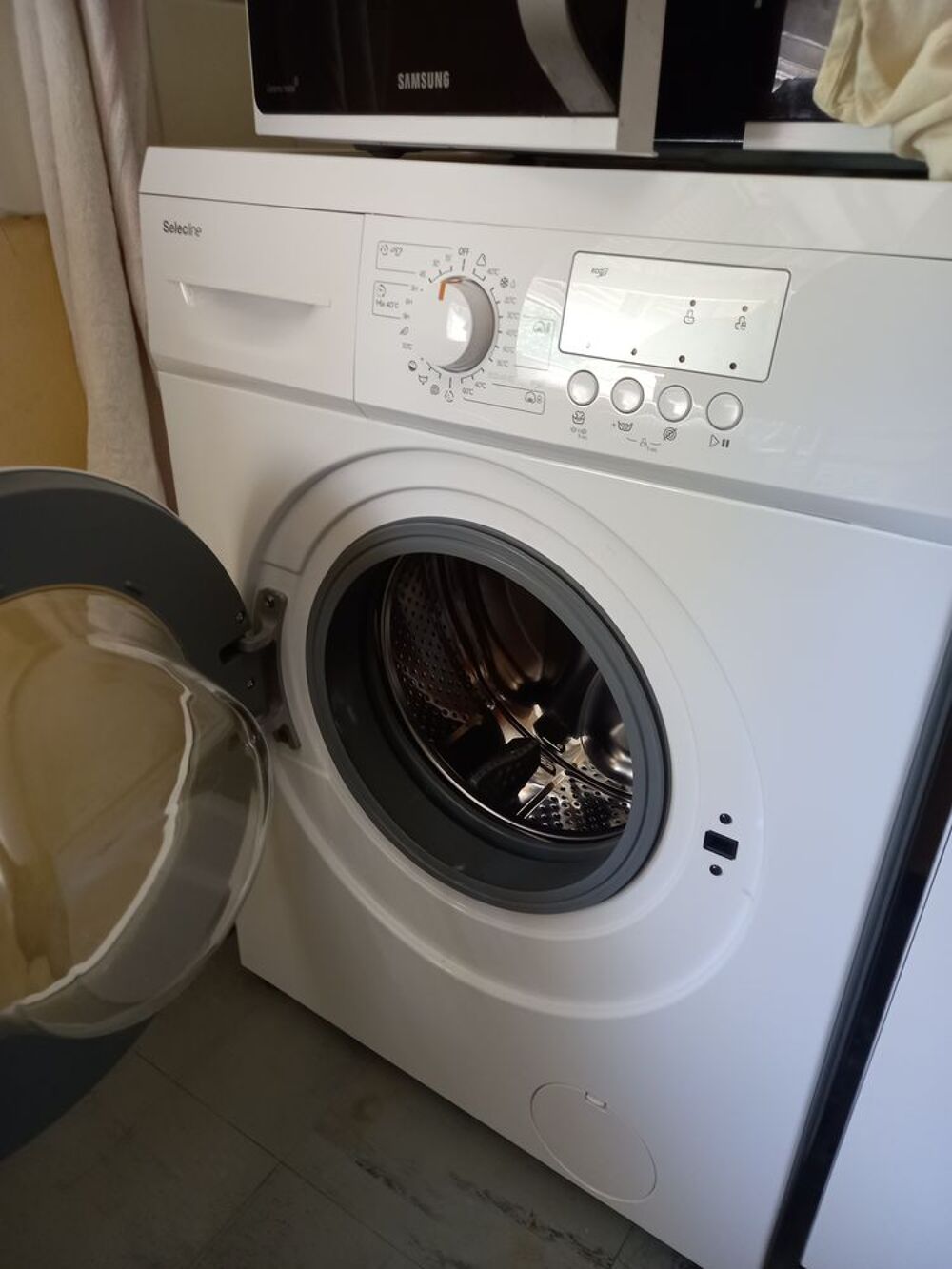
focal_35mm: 25
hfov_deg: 54.9
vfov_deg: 69.4
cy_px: 634
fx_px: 917
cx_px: 476
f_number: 2
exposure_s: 1/30
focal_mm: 4.6
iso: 200
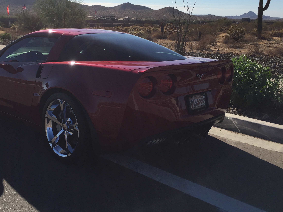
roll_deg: -2.3
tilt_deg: -9.8
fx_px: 335
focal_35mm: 41
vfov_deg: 34.8
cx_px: 114
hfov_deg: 45.5
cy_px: 70
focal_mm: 4.15
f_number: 2.2
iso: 32
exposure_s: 1/3300
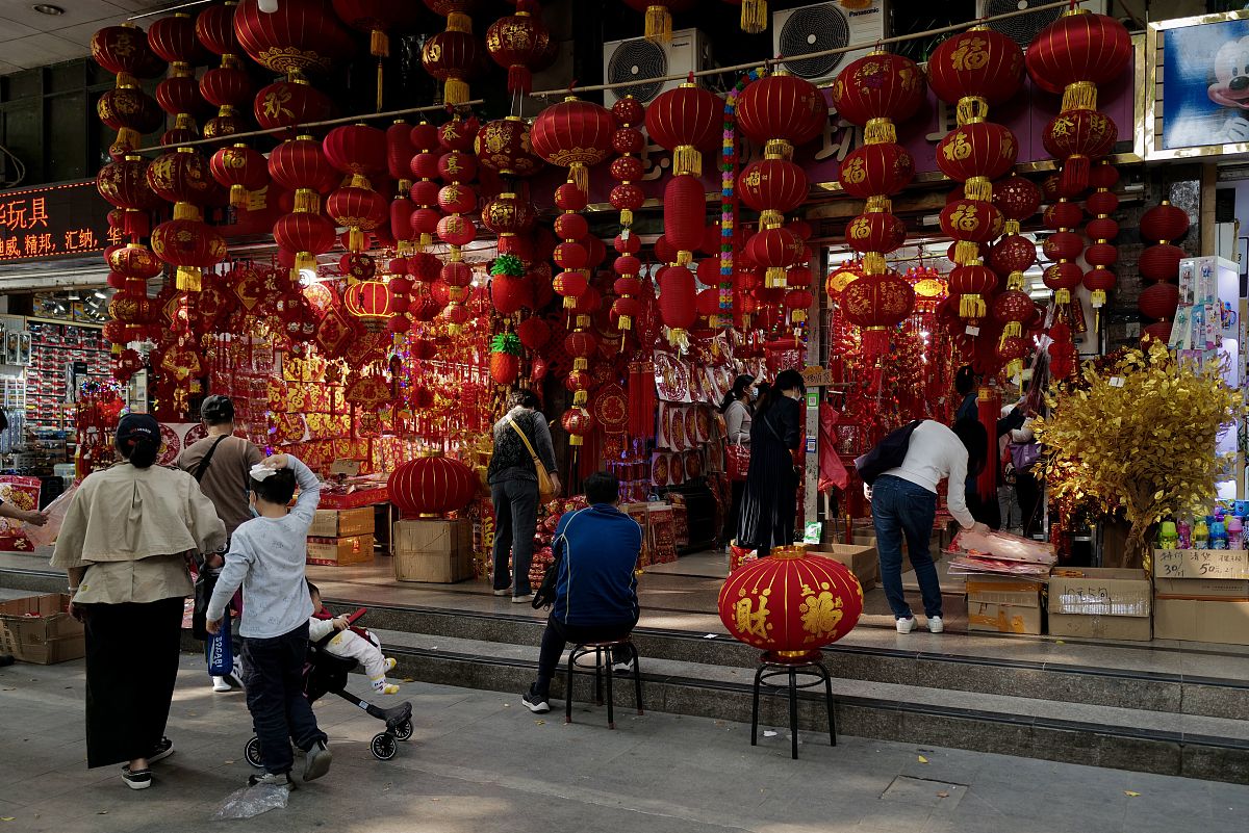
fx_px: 972
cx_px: 624
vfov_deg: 46.4
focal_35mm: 28
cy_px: 416
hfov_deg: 65.5
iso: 200
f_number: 2.2
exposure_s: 1/200
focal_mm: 28
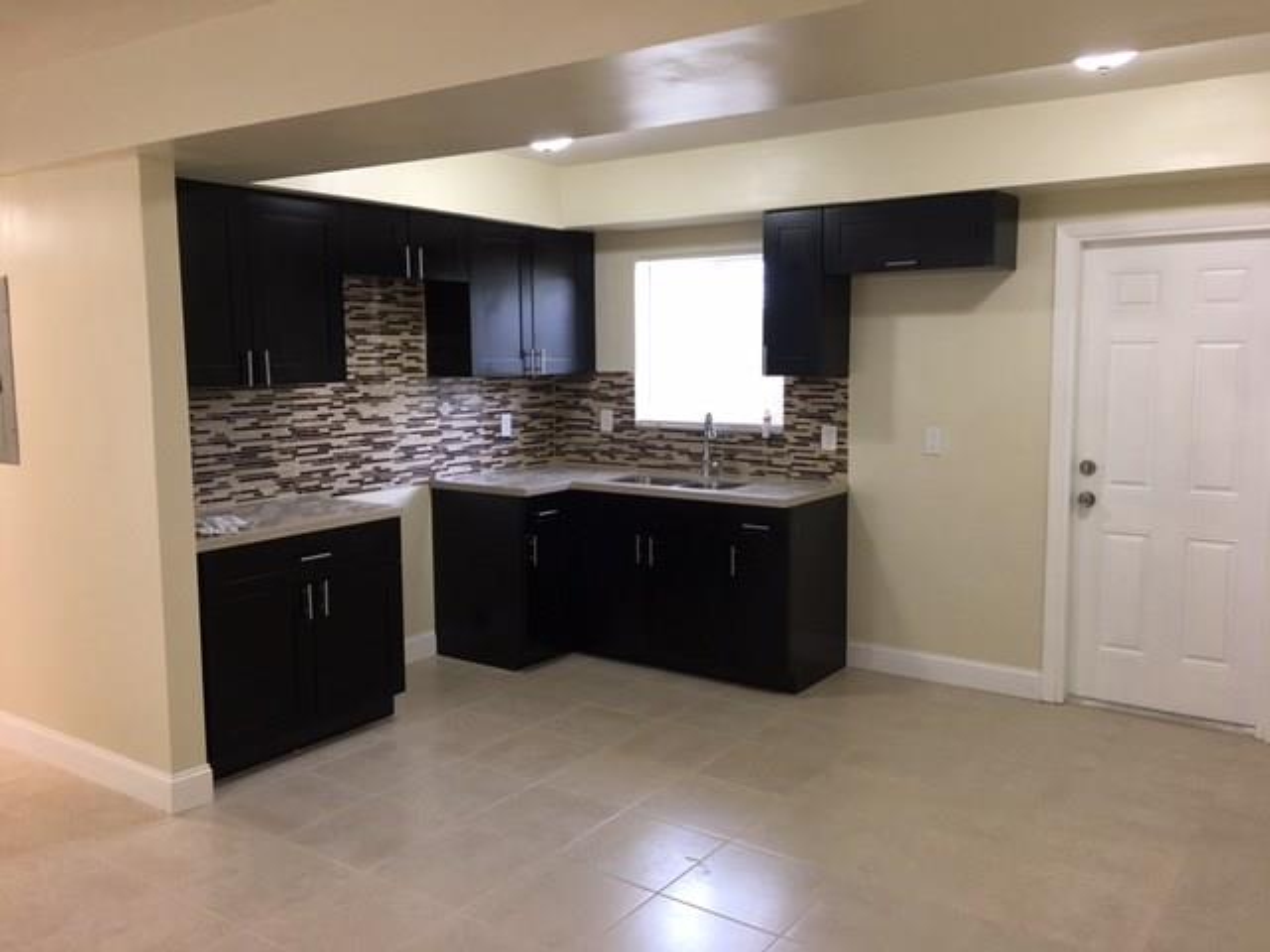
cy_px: 476
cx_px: 635
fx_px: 1064
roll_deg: -0.1
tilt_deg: -4.9
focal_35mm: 29
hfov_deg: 61.7
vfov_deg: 48.2
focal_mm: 4.15
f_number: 2.2
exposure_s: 1/15
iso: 50
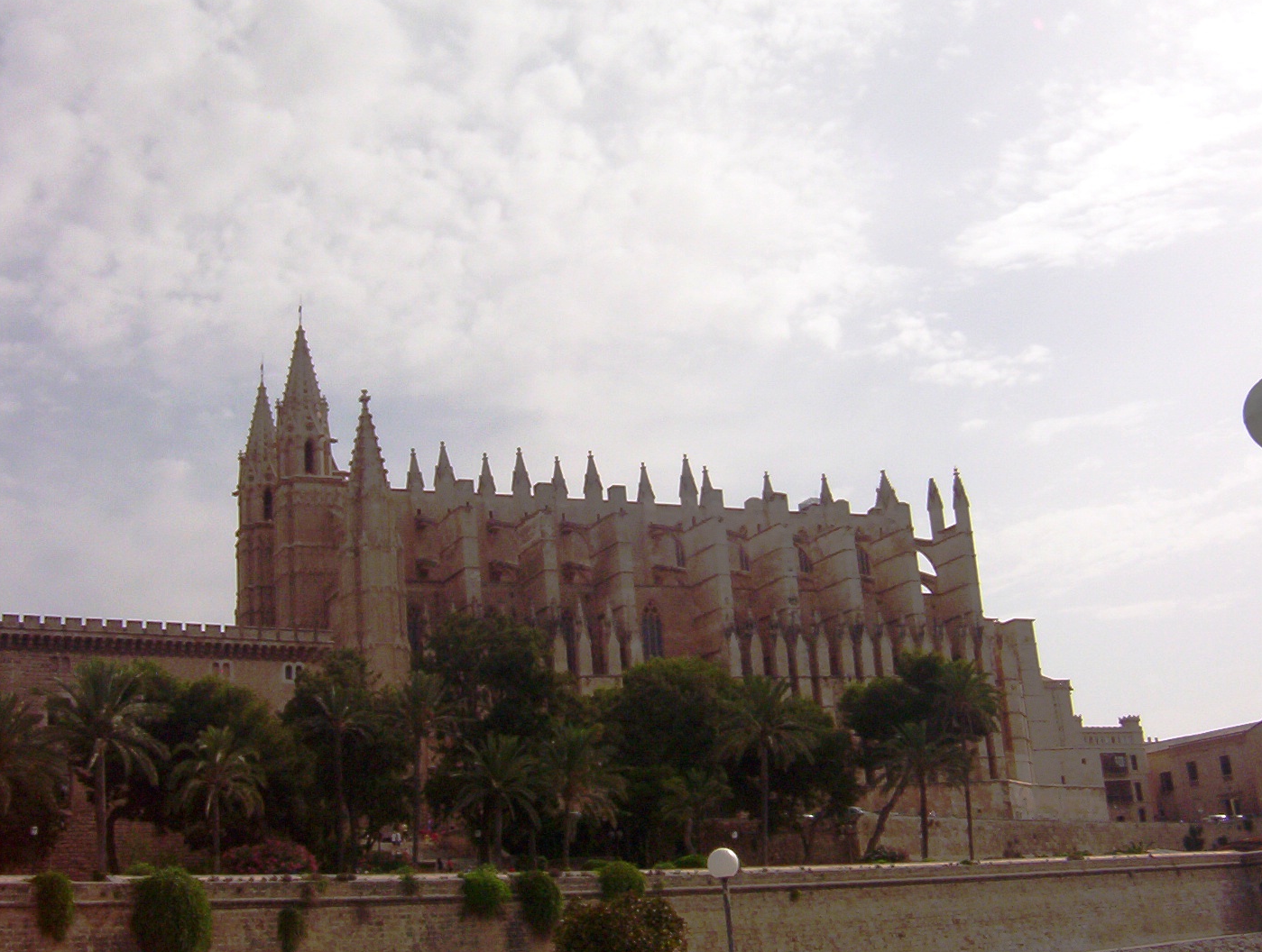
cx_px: 573
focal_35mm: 42
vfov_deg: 34.5
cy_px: 437
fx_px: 1535
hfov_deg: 44.6
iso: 100
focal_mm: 5.54
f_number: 5.24
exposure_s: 1/1701
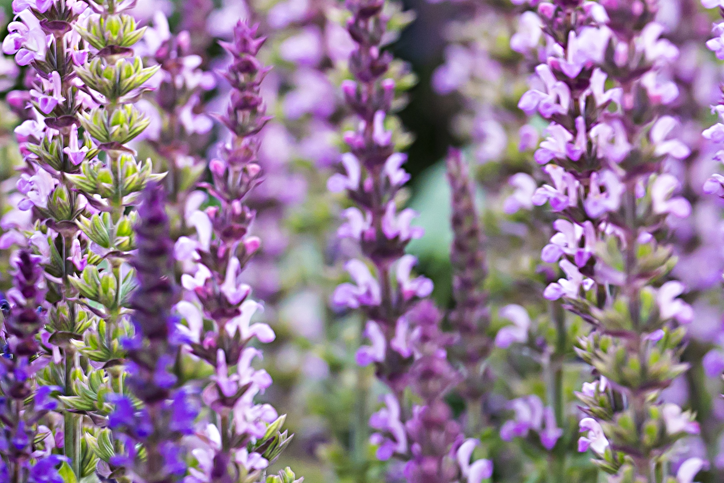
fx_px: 9596
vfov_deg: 2.9
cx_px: -729
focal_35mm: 477
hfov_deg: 4.3
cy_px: 32
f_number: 4.5
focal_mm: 105
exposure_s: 1/50
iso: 320
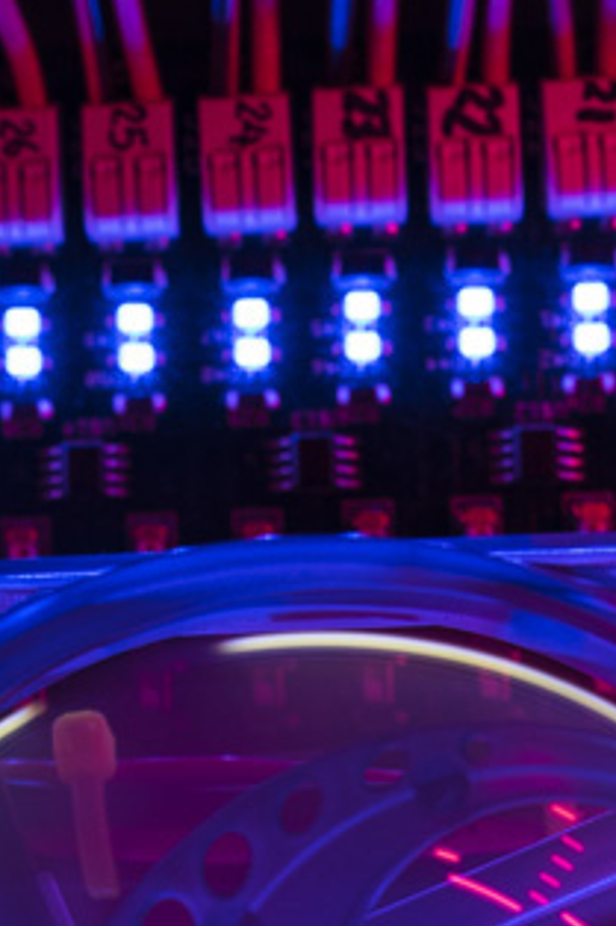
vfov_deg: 17.9
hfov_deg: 12.3
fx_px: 2852
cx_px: 230
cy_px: 973
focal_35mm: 111
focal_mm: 29
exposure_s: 1/40
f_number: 11
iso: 250
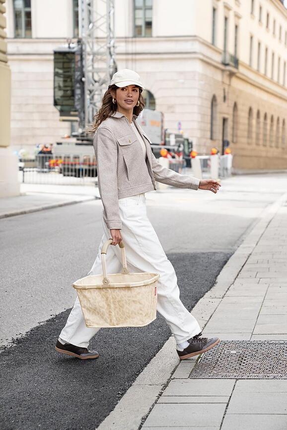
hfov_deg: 19.5
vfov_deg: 28.8
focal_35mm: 70
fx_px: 837
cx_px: 144
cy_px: 215
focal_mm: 70
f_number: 3.5
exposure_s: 1/1250
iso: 640
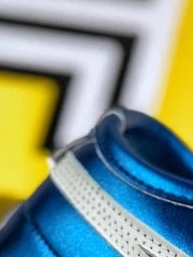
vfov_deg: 6.4
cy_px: 416
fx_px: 2254
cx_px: 290
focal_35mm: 303
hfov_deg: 4.9
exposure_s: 1/100
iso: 40
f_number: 2.8
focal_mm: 6.6
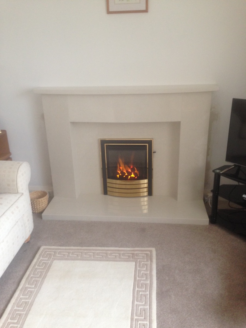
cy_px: 164
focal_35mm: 33
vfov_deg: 55.4
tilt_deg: -21.0
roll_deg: +0.9
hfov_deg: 42.9
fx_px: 313
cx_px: 123
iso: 125
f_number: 2.4
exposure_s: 1/20
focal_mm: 4.12
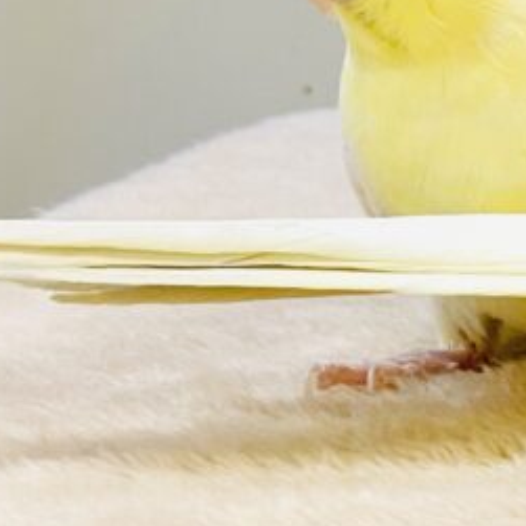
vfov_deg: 7.9
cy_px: 19
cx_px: 995
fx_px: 3782
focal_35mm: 220
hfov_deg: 7.7
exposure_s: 1/99
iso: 64
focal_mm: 6
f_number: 2
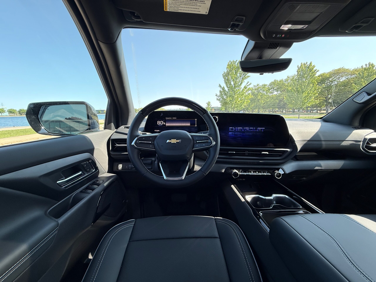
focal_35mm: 14
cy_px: 141
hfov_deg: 102.1
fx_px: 152
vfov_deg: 85.7
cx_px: 188
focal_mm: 2.22
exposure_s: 1/178
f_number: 2.2
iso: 50
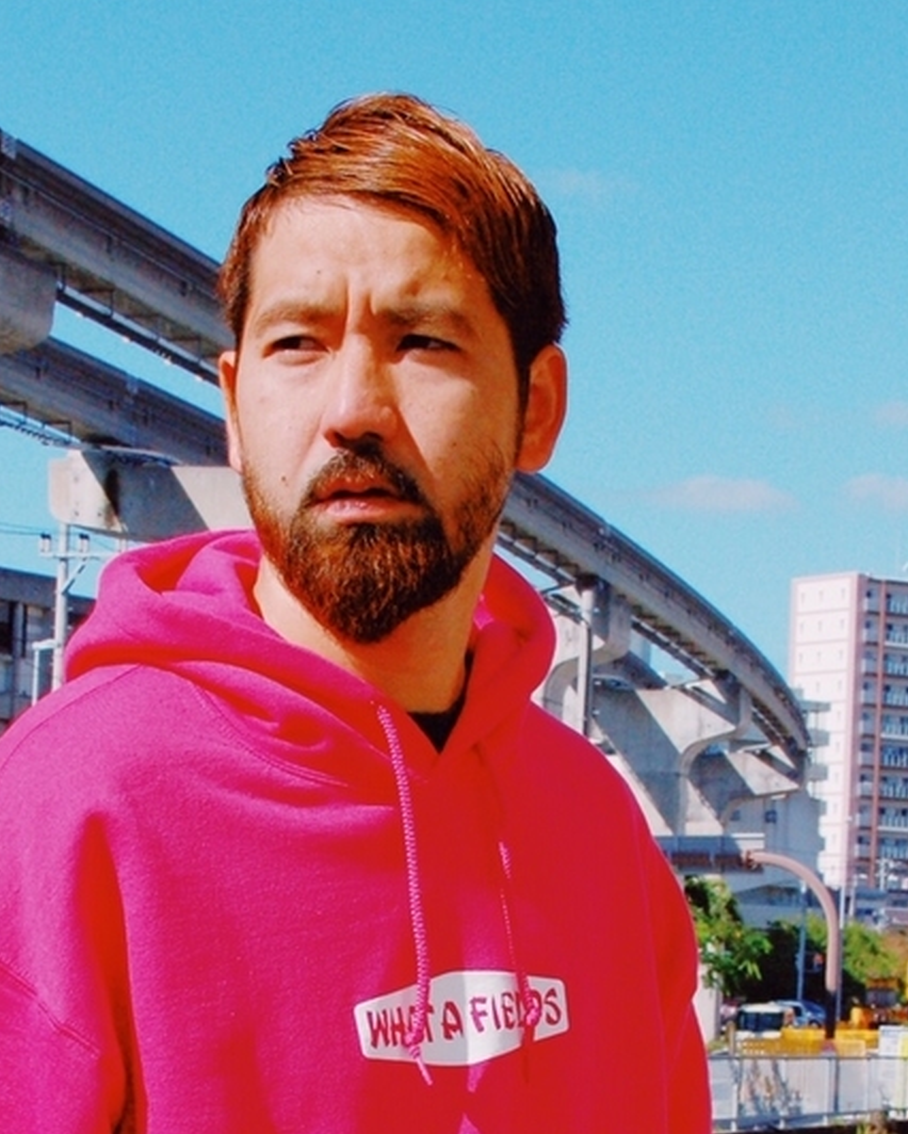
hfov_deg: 13.9
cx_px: 347
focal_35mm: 111
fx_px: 3728
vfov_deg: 17.0
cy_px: 1042
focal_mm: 35
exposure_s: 1/800
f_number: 14
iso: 800
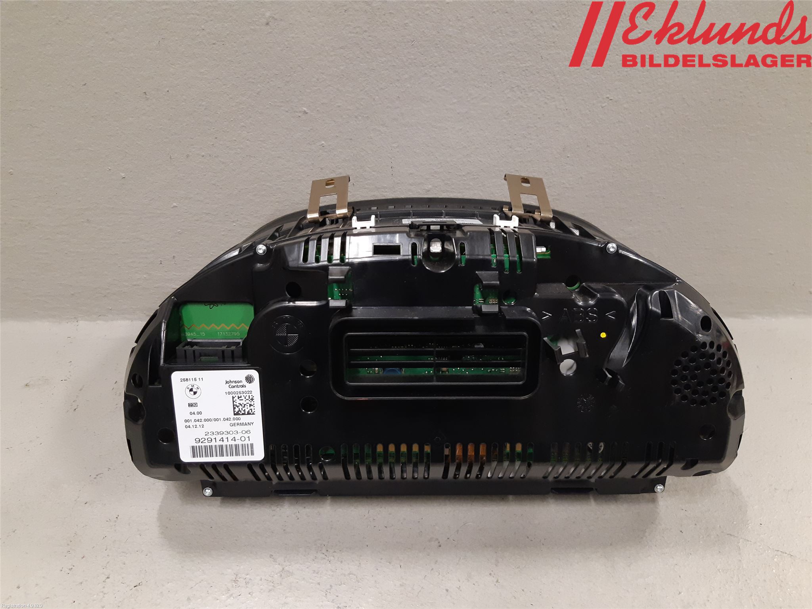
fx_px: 610
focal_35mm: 26
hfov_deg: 67.3
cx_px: 406
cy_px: 304
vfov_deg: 53.1
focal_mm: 3.93
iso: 200
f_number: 1.7
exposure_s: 1/50
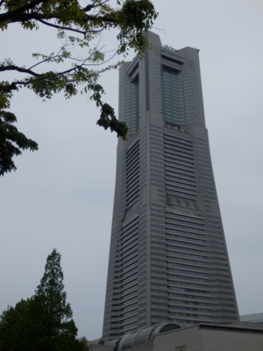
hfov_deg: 36.0
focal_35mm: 40
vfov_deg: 46.8
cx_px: 132
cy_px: 176
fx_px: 405
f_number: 3.7
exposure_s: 1/800
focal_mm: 7.3
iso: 80
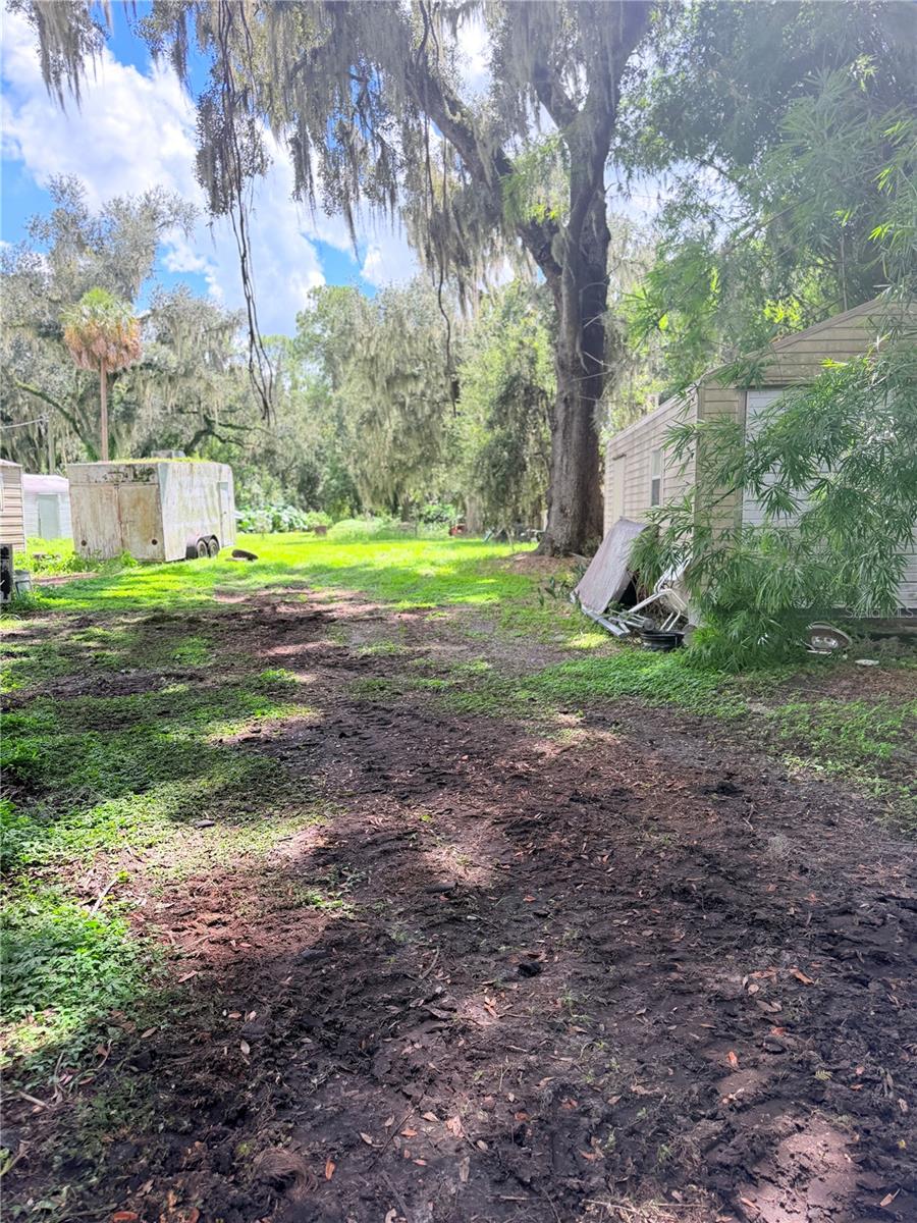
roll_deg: +0.6
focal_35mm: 24
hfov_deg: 56.8
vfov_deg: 71.6
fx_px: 848
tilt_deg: -8.8
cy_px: 612
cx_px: 458
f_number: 1.78
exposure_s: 1/1139
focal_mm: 6.76
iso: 100
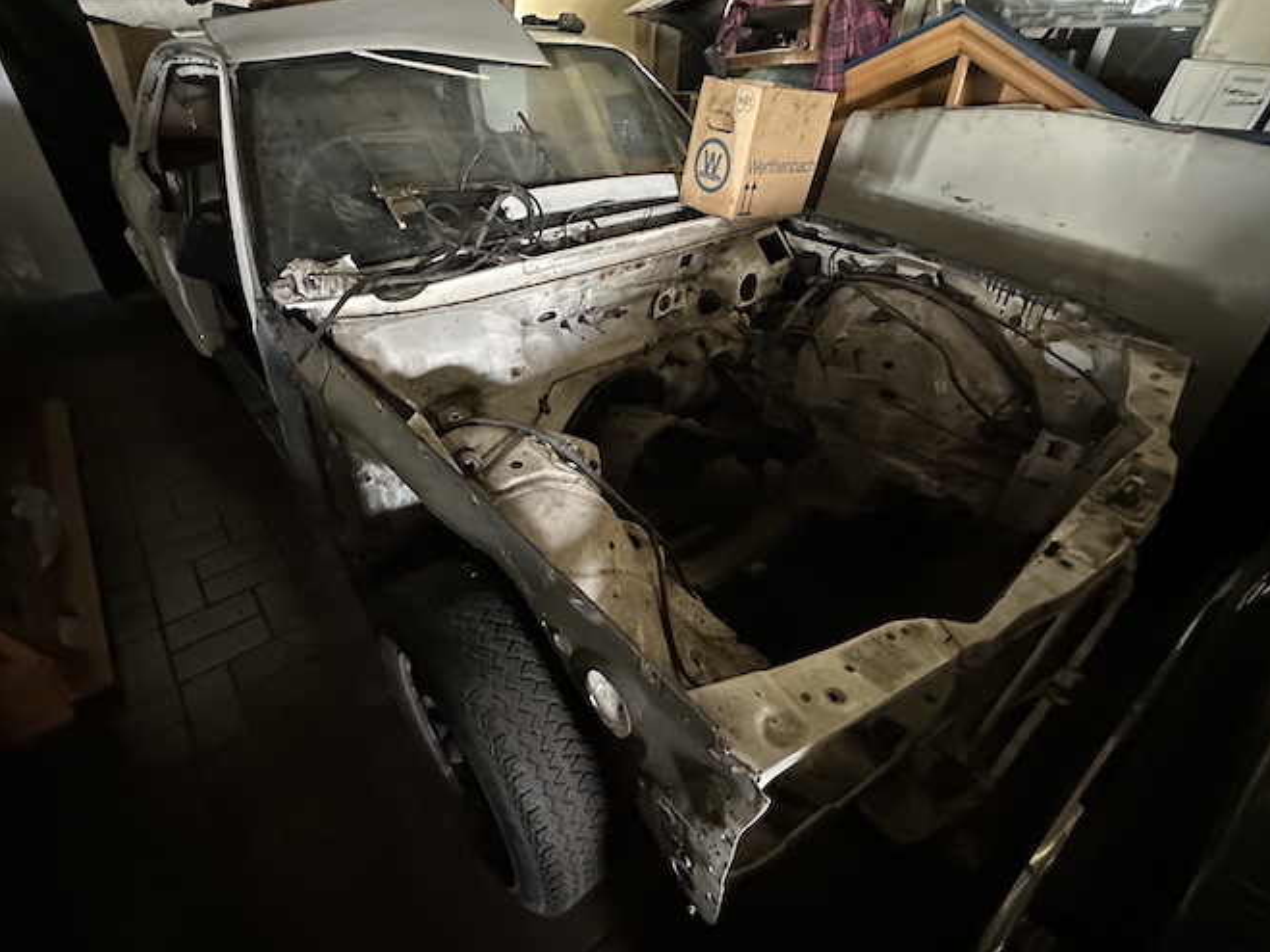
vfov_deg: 74.7
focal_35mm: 17
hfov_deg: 90.8
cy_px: 451
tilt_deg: -34.8
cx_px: 582
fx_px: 624
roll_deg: +0.2
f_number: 2.2
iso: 1250
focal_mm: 2.22
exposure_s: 1/33
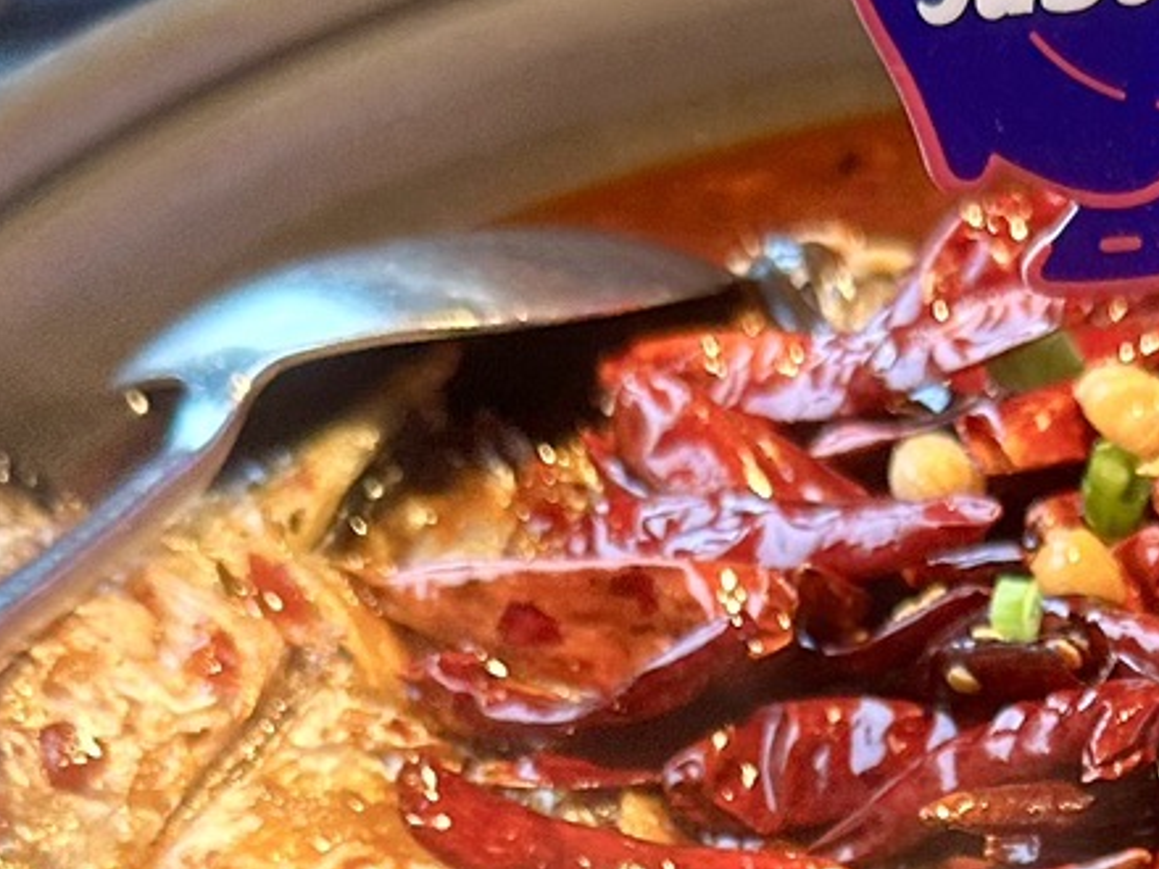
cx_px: 1164
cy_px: 1601
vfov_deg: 12.3
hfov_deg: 17.6
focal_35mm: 109
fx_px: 3649
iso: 160
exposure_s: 1/121
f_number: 1.78
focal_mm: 6.86
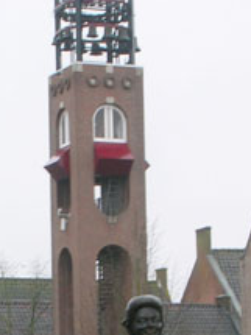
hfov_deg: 7.6
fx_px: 1897
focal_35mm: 196
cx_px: 70
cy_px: 340
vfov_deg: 10.0
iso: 50
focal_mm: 11.7
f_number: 6.6
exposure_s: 1/31.7
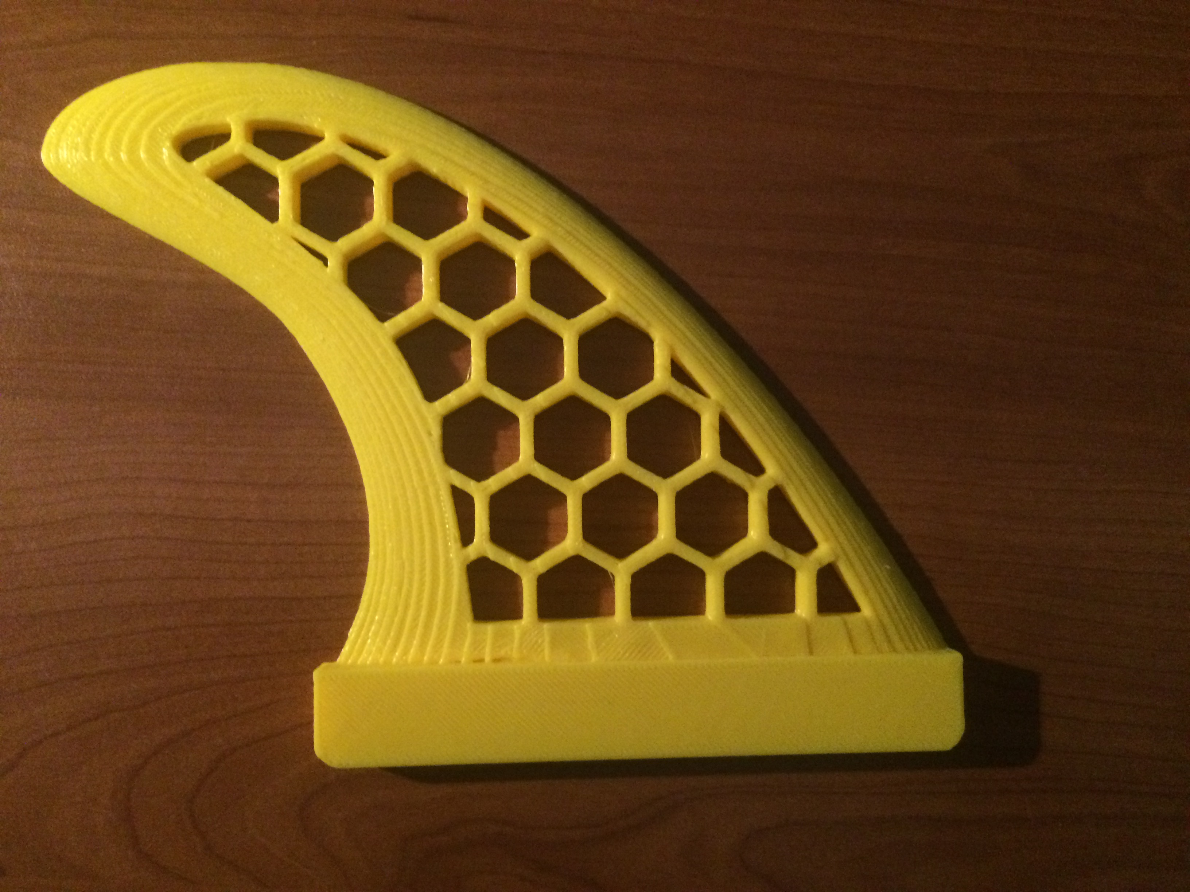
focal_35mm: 29
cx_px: 595
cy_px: 446
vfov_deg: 48.2
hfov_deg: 61.7
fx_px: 997
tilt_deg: -86.7
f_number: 2.2
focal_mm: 4.15
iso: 400
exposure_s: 1/17
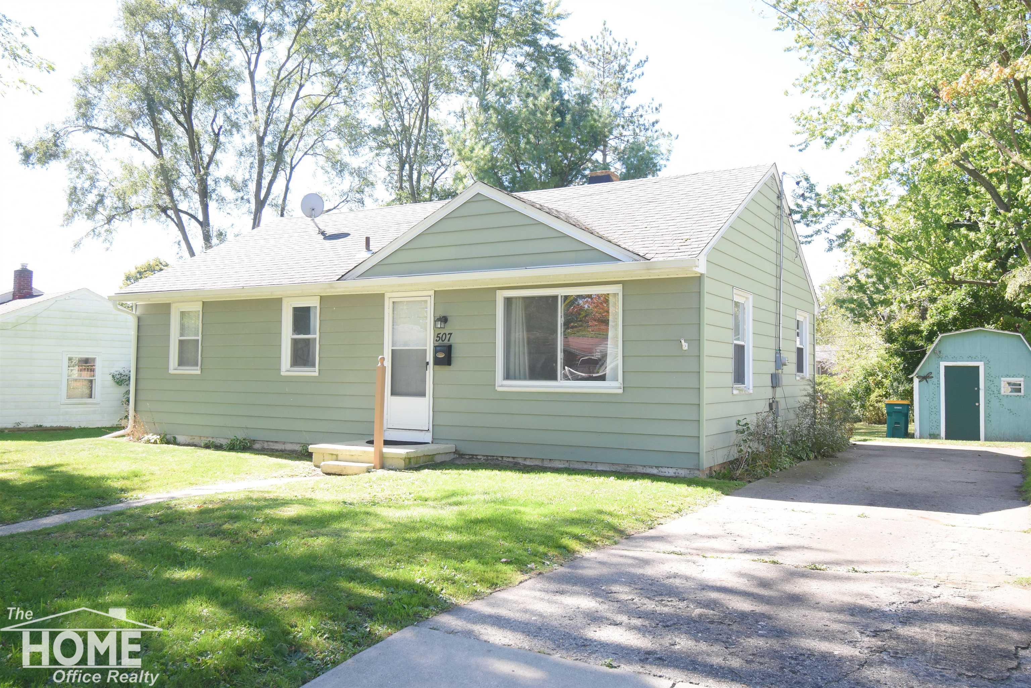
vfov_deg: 43.6
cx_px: 516
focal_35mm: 30
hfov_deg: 61.9
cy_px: 344
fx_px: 859
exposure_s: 1/160
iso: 400
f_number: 6.3
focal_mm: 20
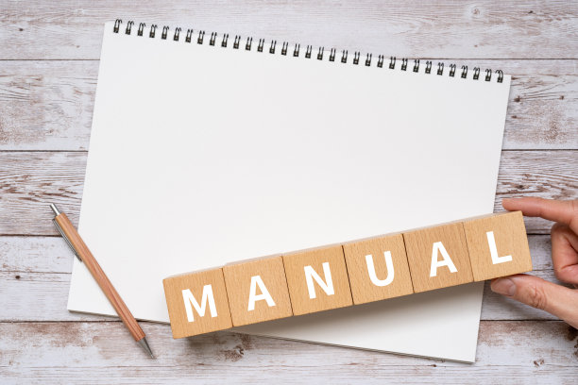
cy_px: 192
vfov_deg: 27.0
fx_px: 803
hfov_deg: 39.6
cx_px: 289
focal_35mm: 50
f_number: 8
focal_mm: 50
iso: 100
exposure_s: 1/3
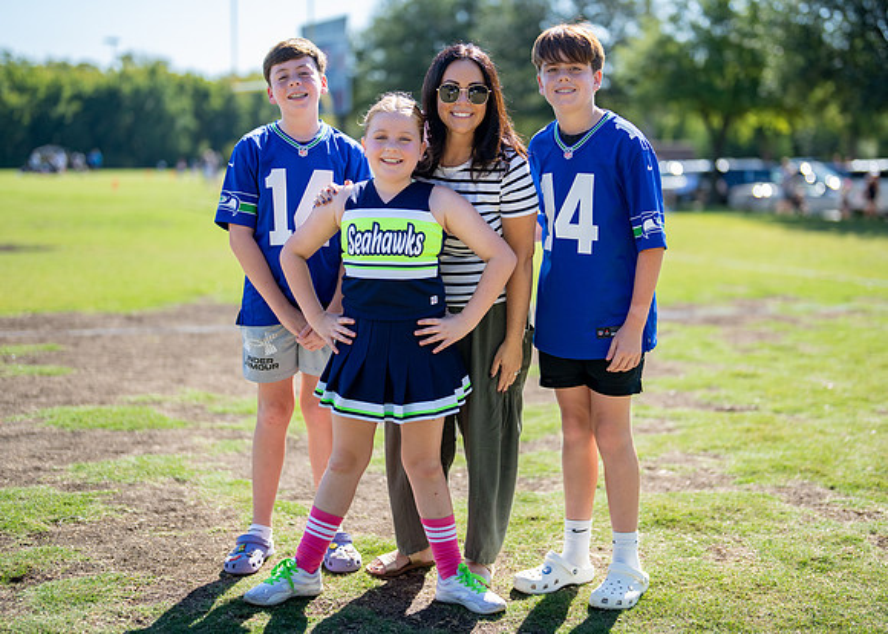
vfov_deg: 23.9
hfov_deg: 33.0
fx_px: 1496
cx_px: 486
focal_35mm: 59
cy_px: 279
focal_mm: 50
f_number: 1.2
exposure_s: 1/8000
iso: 250
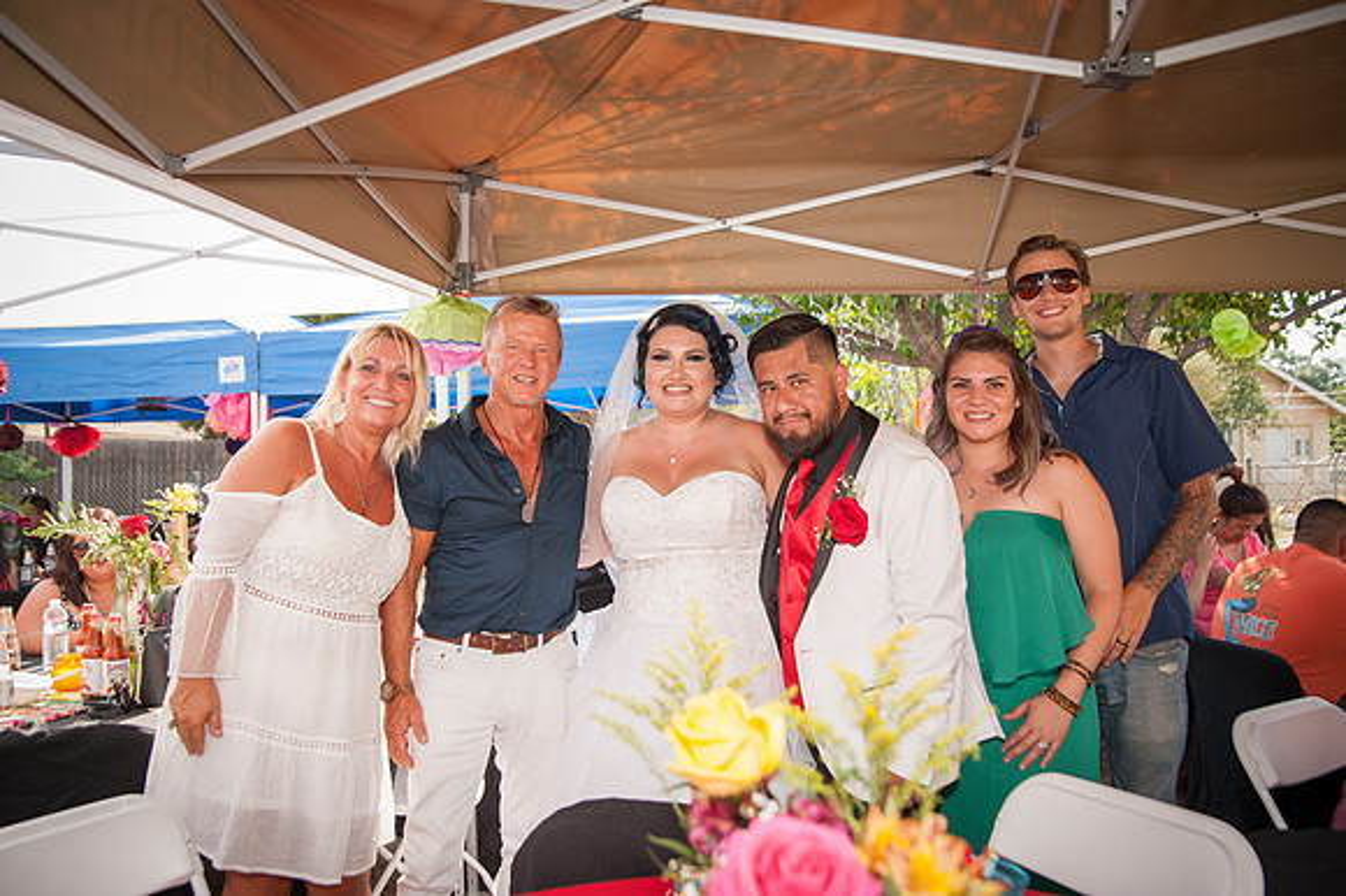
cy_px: 448
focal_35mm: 28
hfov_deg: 65.5
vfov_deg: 46.3
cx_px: 673
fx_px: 1047
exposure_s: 1/320
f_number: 5
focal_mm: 28
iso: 200
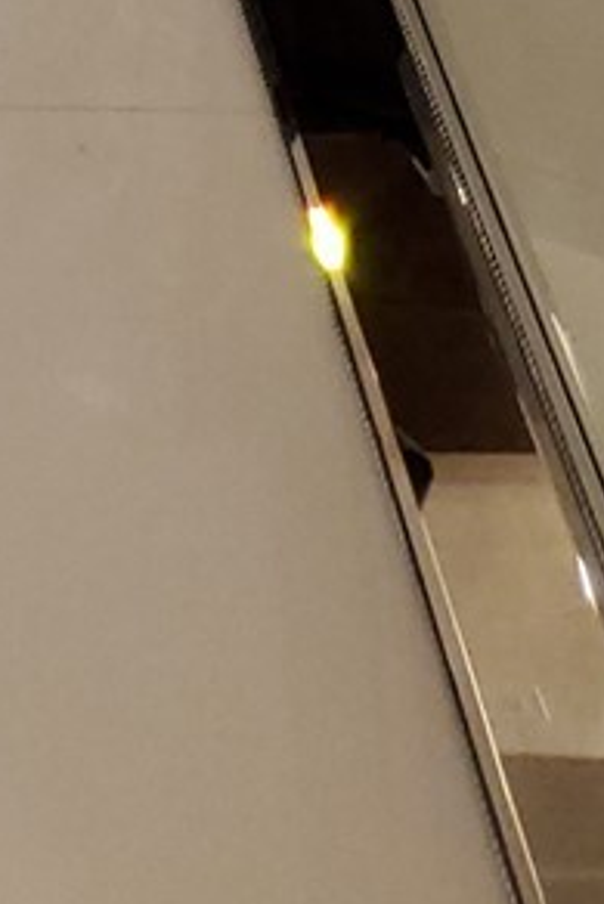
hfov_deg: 9.1
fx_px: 3720
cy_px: -1495
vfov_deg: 10.9
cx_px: -239
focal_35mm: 148
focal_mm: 4.3
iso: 160
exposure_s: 1/120
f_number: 1.5
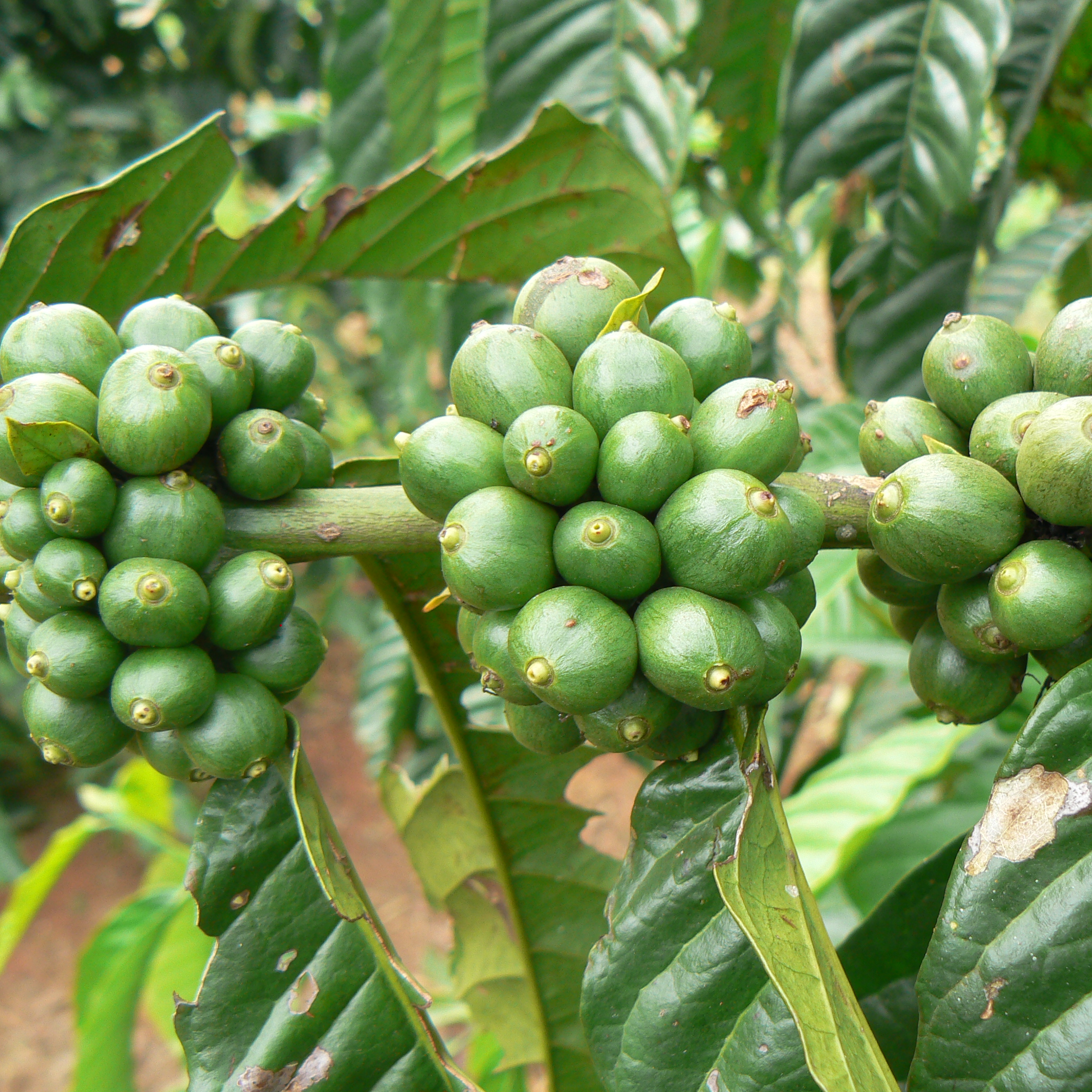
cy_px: 541
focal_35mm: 43
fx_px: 1535
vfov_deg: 39.2
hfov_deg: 39.1
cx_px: 632
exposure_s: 1/100
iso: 80
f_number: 4
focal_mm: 6
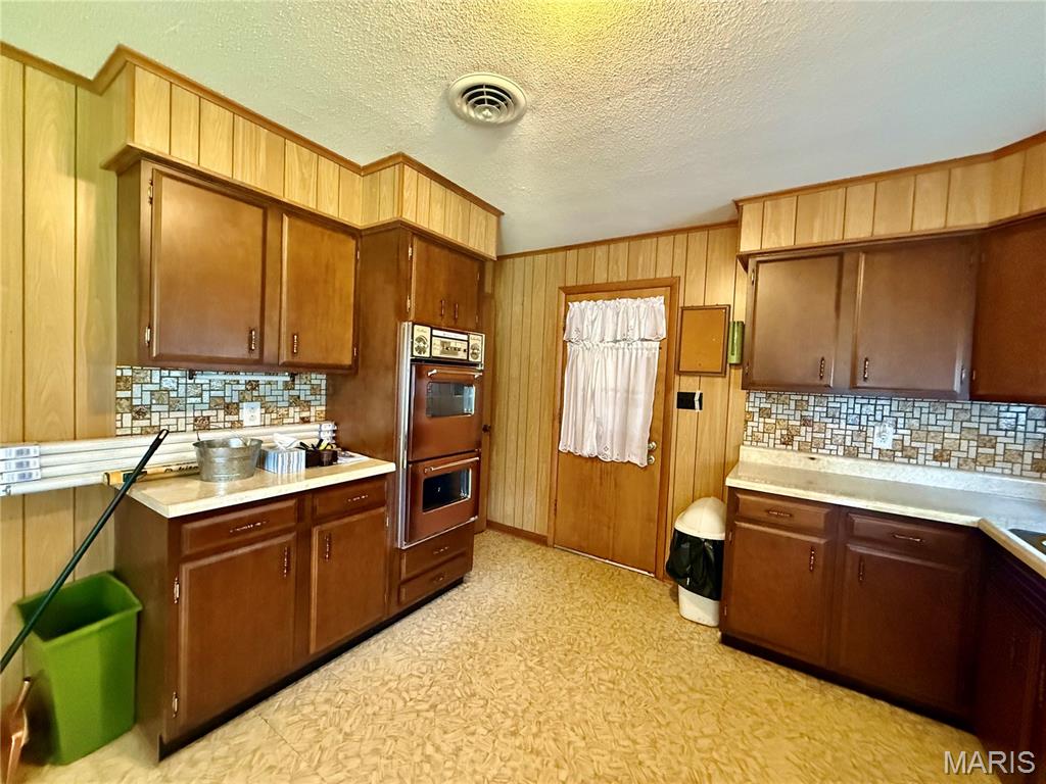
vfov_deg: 85.7
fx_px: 423
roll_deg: -2.2
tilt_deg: -1.6
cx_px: 523
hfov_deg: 102.1
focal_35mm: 14
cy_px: 392
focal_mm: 2.22
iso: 1000
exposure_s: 1/60
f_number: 2.2
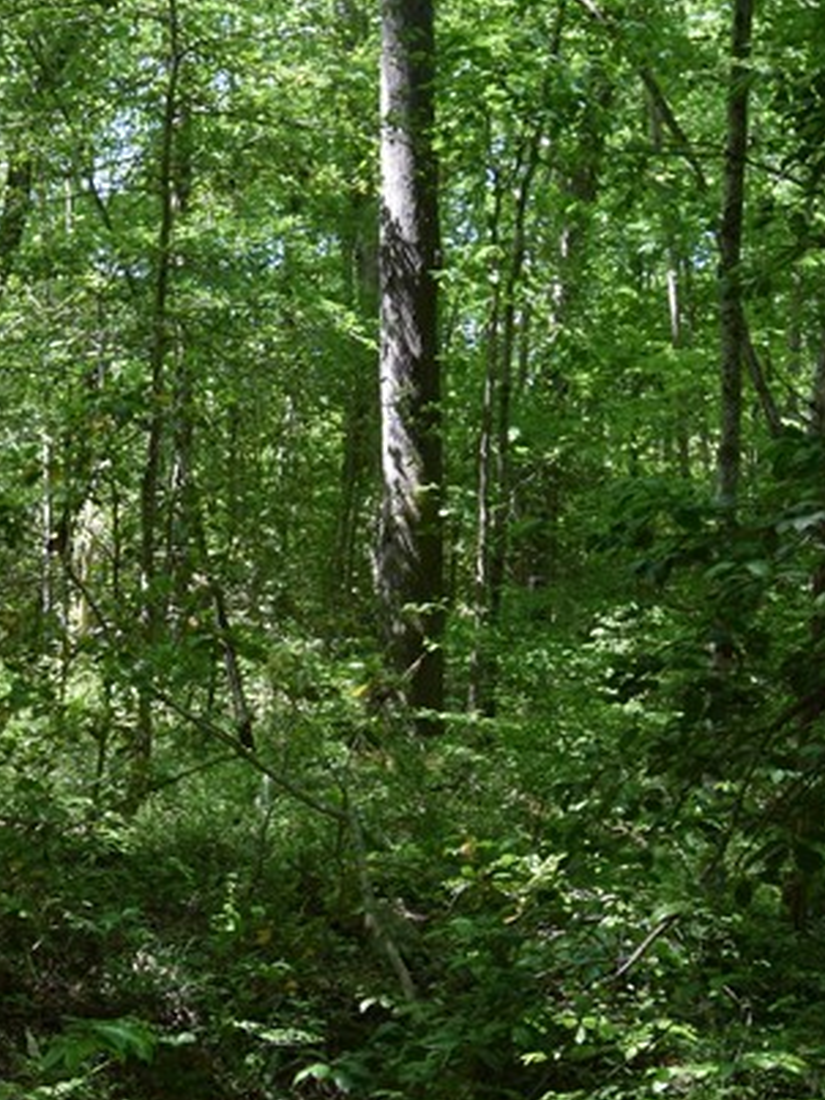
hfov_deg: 20.3
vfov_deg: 27.4
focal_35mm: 70
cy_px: 811
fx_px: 2226
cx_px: -14
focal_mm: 18
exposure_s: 1/100
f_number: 5.6
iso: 400
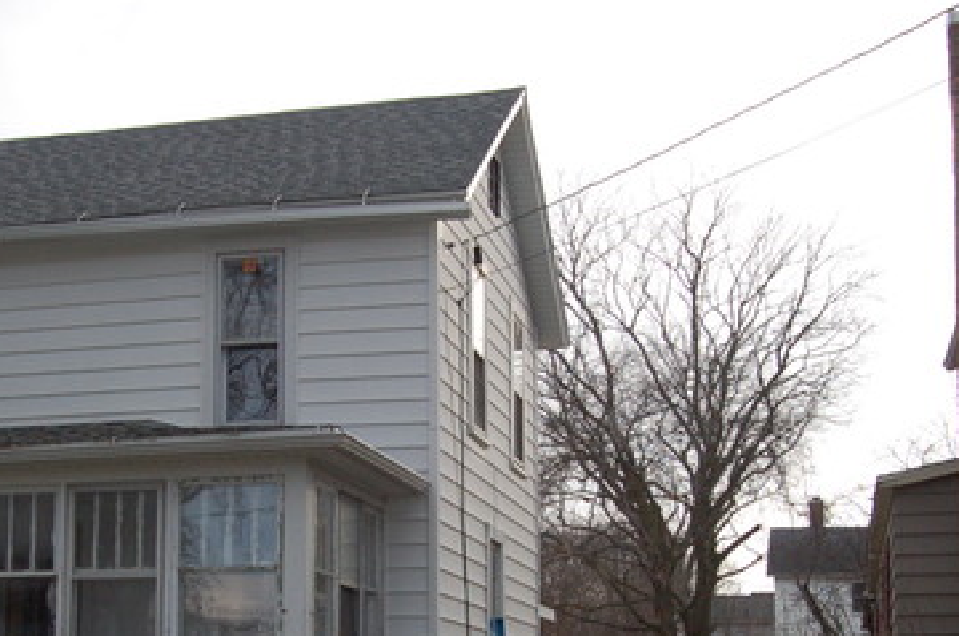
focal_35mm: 64
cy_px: 535
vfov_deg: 20.9
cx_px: 370
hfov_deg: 31.3
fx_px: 1703
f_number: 10
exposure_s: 1/320
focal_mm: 24
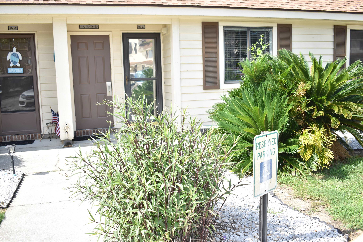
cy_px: 121
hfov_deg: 53.1
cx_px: 182
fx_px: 363
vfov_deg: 36.9
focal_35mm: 36
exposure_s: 1/200
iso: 100
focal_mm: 24
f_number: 3.8
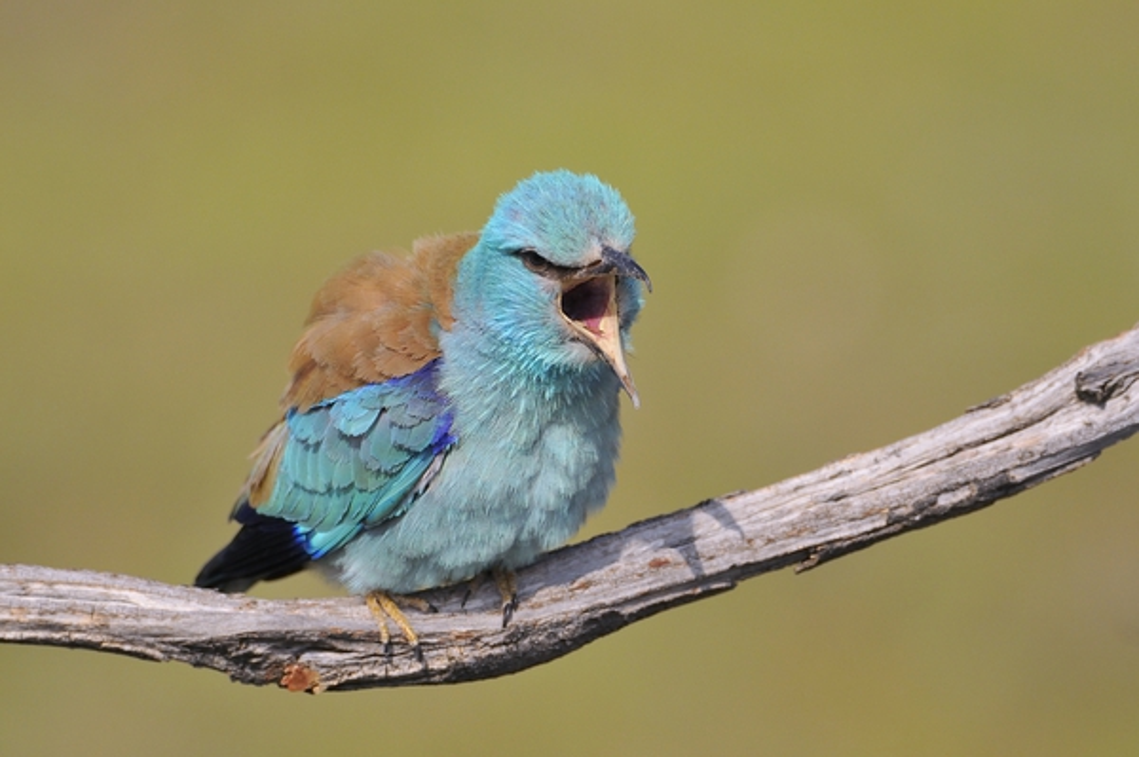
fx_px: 18967
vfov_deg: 2.3
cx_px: 570
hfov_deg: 3.4
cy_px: 378
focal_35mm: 600
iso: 800
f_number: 6.3
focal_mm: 400
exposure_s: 1/1600
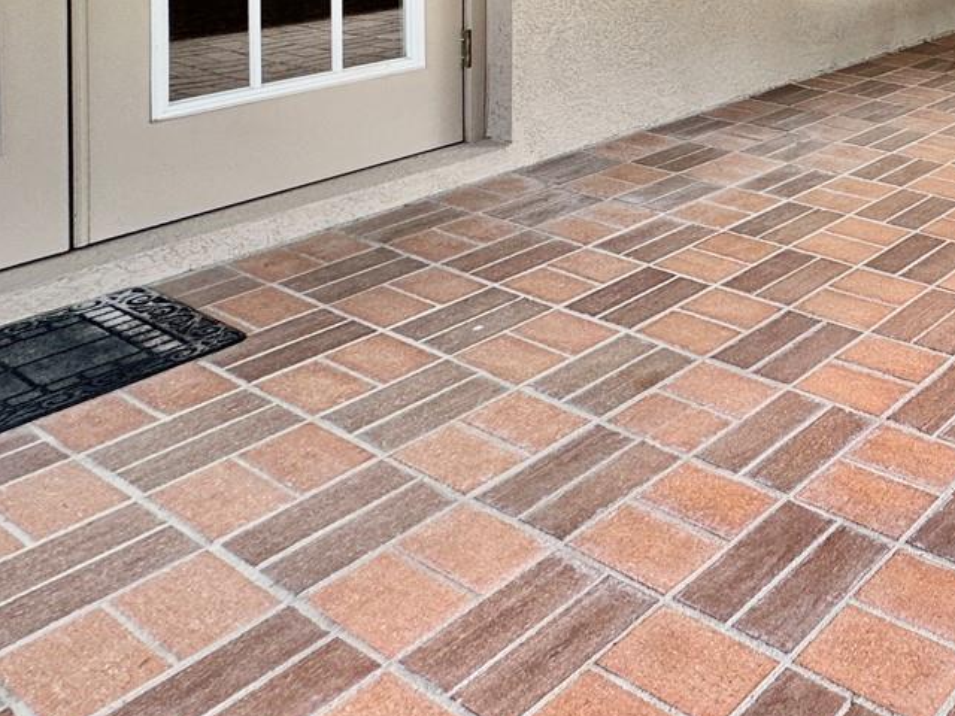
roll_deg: -0.3
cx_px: 1145
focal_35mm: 35
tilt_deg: -1.7
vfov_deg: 32.9
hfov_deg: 38.7
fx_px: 966
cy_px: -158
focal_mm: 2.22
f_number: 2.2
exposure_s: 1/129
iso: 40
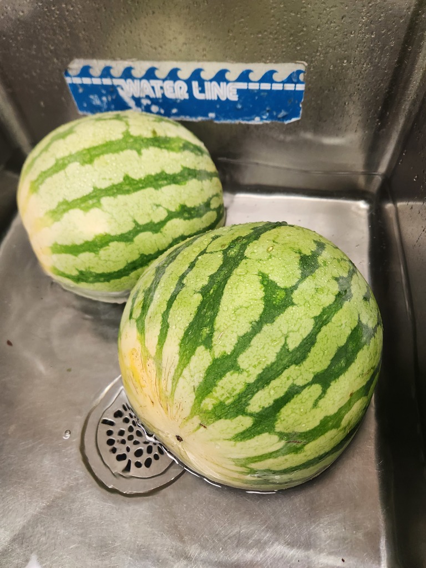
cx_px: 213
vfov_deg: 73.9
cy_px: 284
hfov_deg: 58.9
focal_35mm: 23
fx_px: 377
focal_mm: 5.4
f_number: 1.8
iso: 200
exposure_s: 1/120
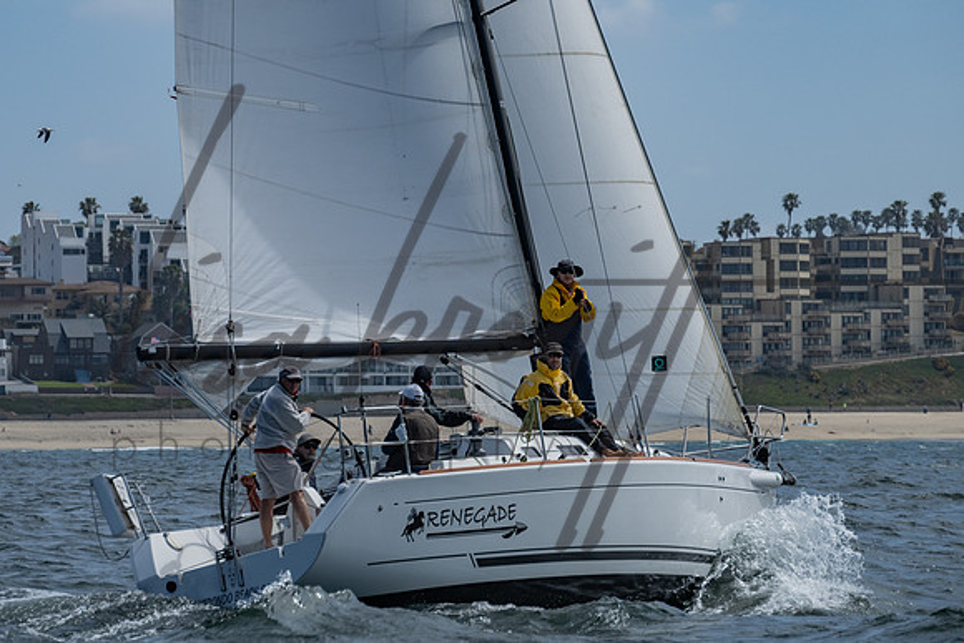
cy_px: 243
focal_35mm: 264
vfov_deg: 5.2
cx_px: 451
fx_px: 7080
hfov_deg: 7.8
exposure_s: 1/3200
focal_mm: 180
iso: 200
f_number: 6.3
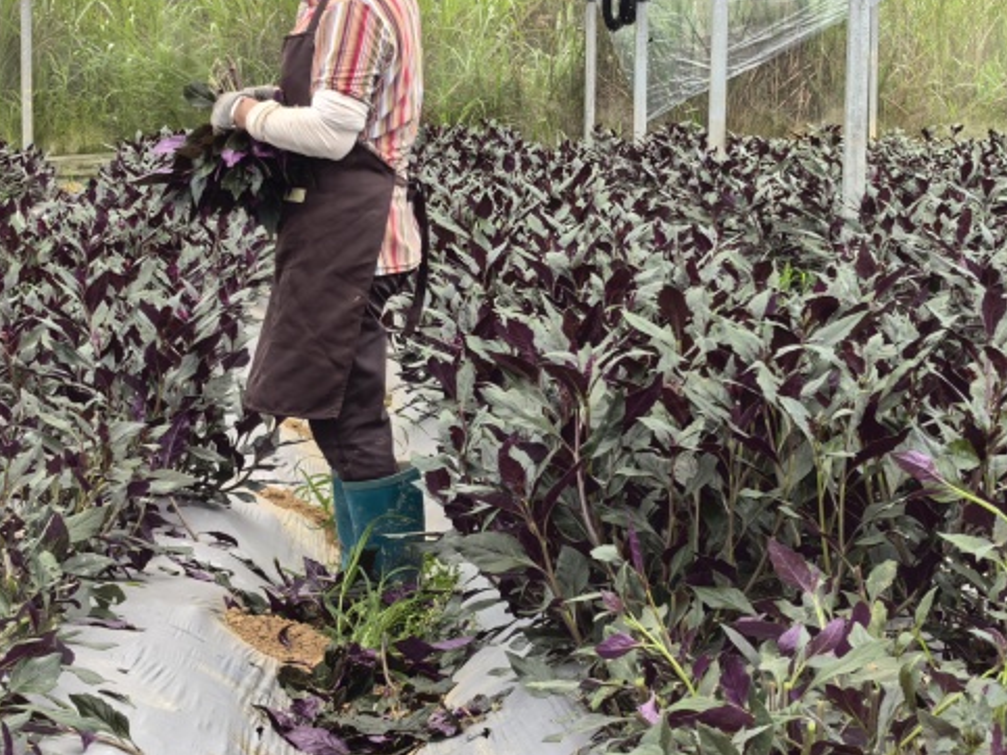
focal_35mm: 111
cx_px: 442
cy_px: 365
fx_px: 3228
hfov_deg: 17.7
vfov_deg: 13.3
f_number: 2
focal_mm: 6.98
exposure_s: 1/131
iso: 50
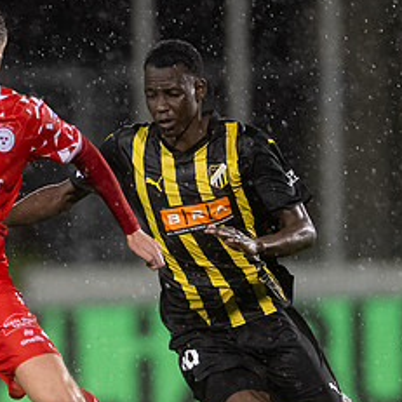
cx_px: 4
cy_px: 322
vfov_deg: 1.4
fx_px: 16502
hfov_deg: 1.4
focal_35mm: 1256
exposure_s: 1/1000
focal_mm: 300
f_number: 2.8
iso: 2000
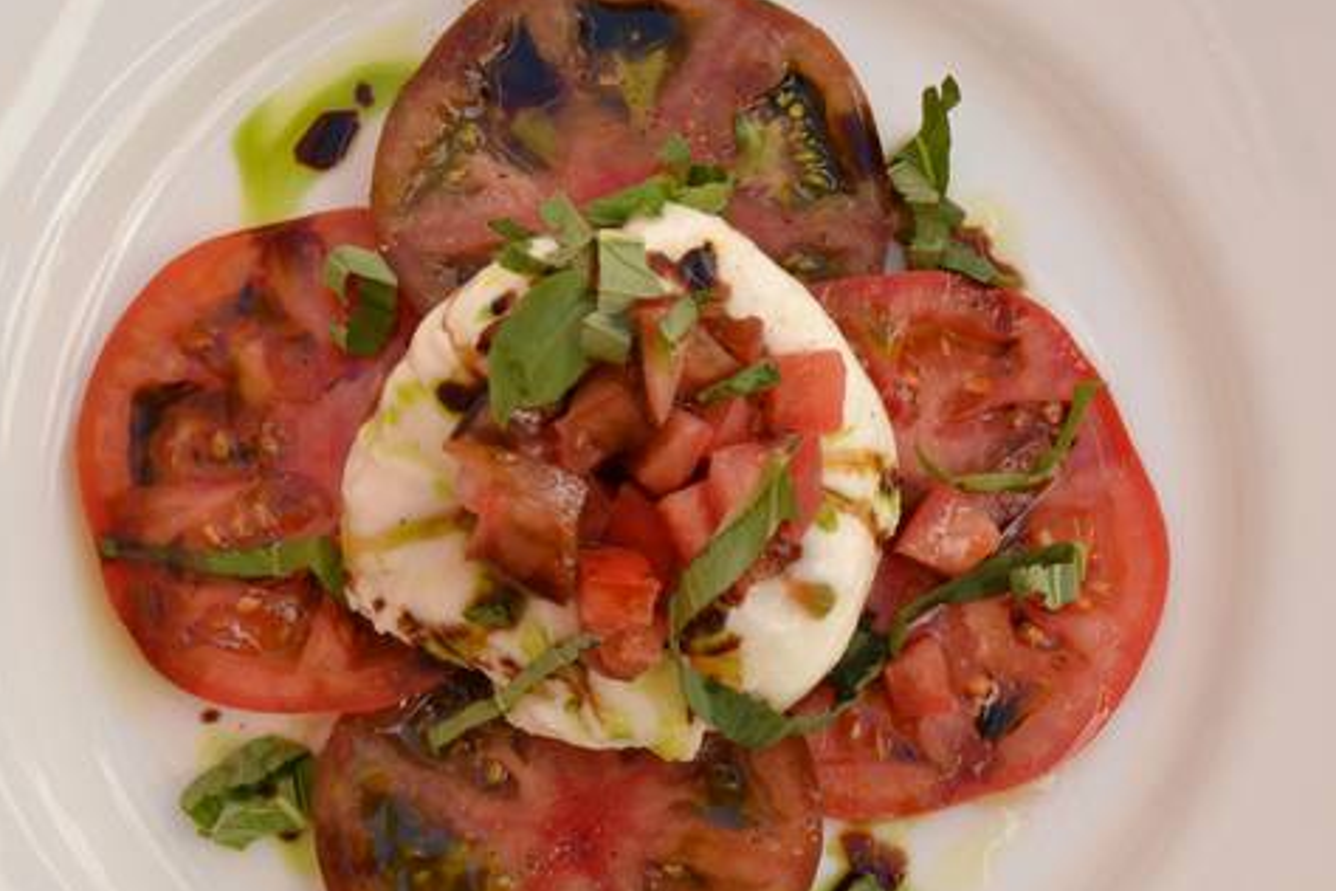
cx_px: 629
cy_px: 502
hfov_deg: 21.2
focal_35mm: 96
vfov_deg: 14.2
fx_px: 3562
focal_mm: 46
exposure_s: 1/200
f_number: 16
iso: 800
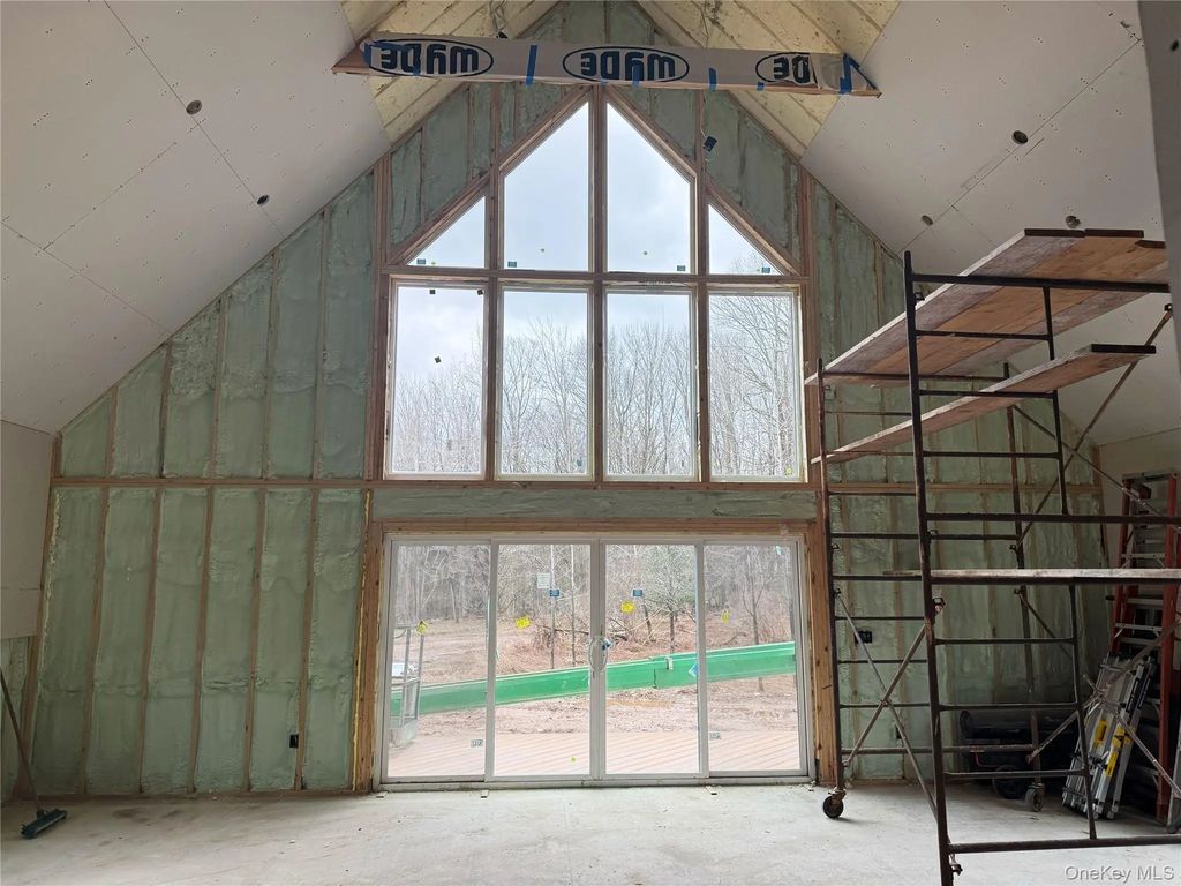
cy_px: 443
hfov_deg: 71.6
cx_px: 590
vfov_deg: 56.8
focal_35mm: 24
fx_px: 819
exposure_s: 1/361
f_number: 1.78
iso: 100
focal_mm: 6.76
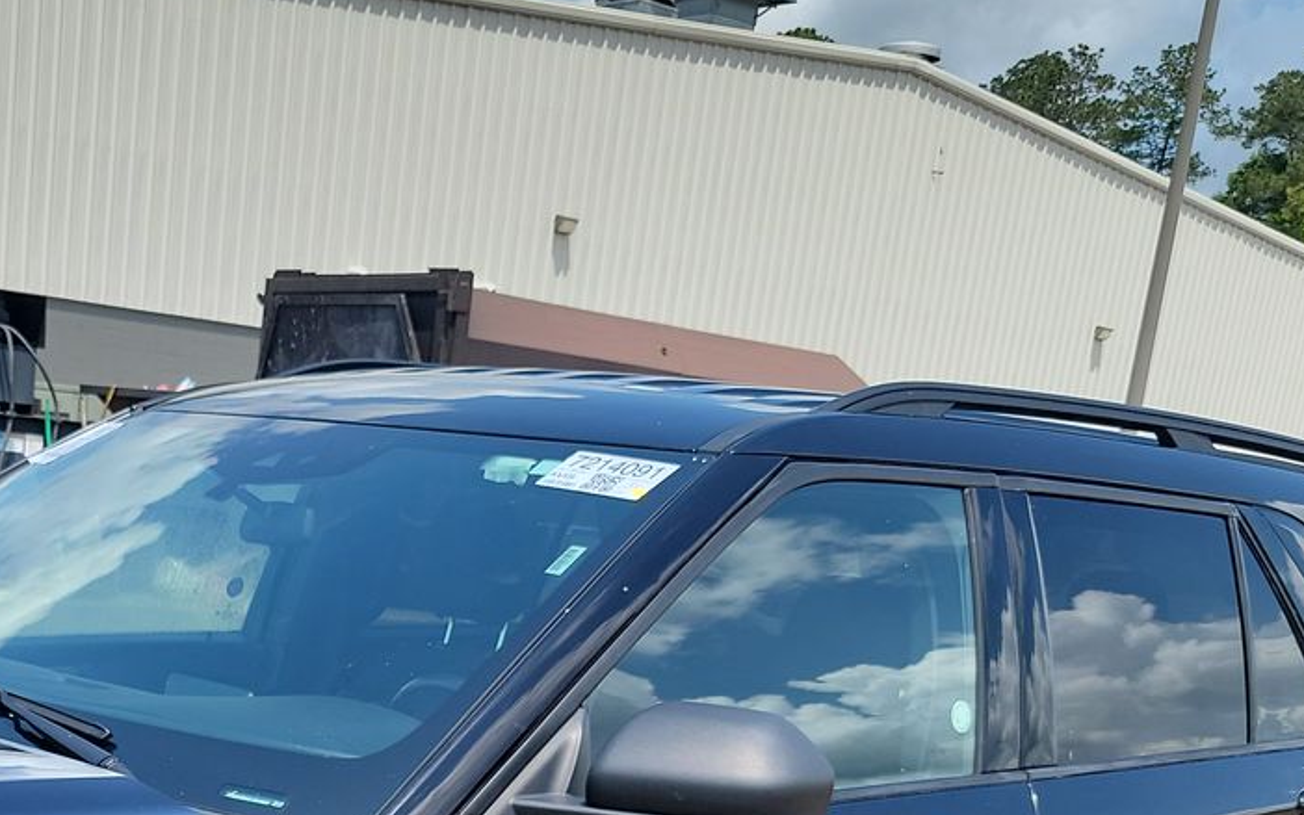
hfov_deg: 33.8
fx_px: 2062
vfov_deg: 20.4
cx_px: 217
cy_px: 1067
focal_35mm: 58
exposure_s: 1/540
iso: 50
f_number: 1.8
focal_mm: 6.7
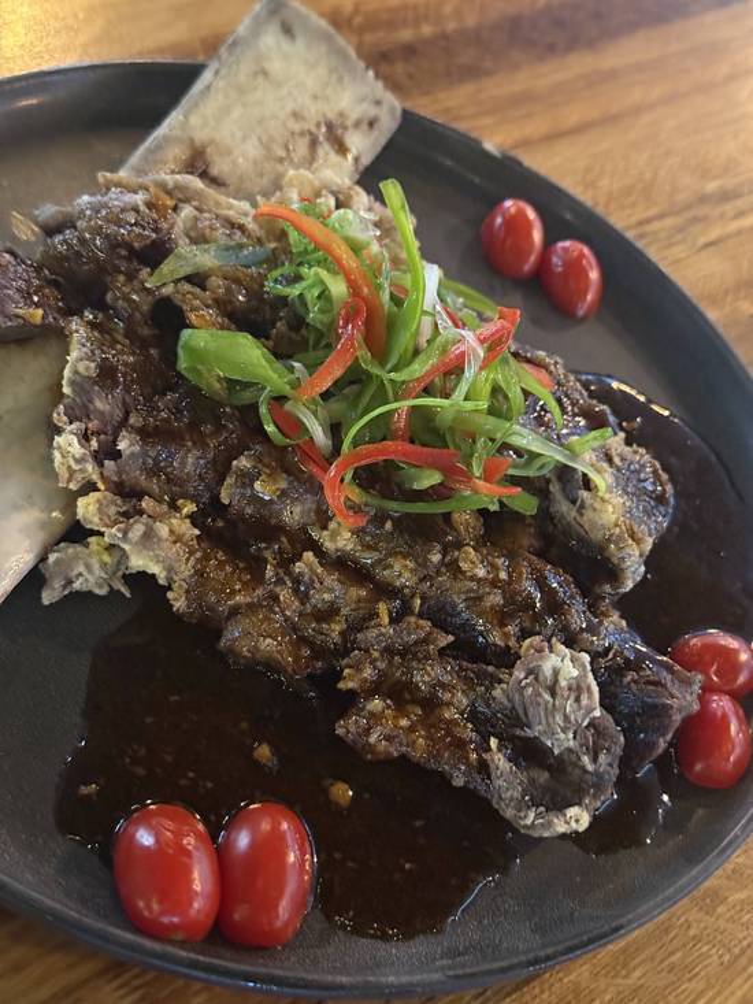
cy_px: 502
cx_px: 376
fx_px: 1392
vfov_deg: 39.7
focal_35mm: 48
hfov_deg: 30.3
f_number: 1.78
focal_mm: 6.76
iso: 640
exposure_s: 1/20
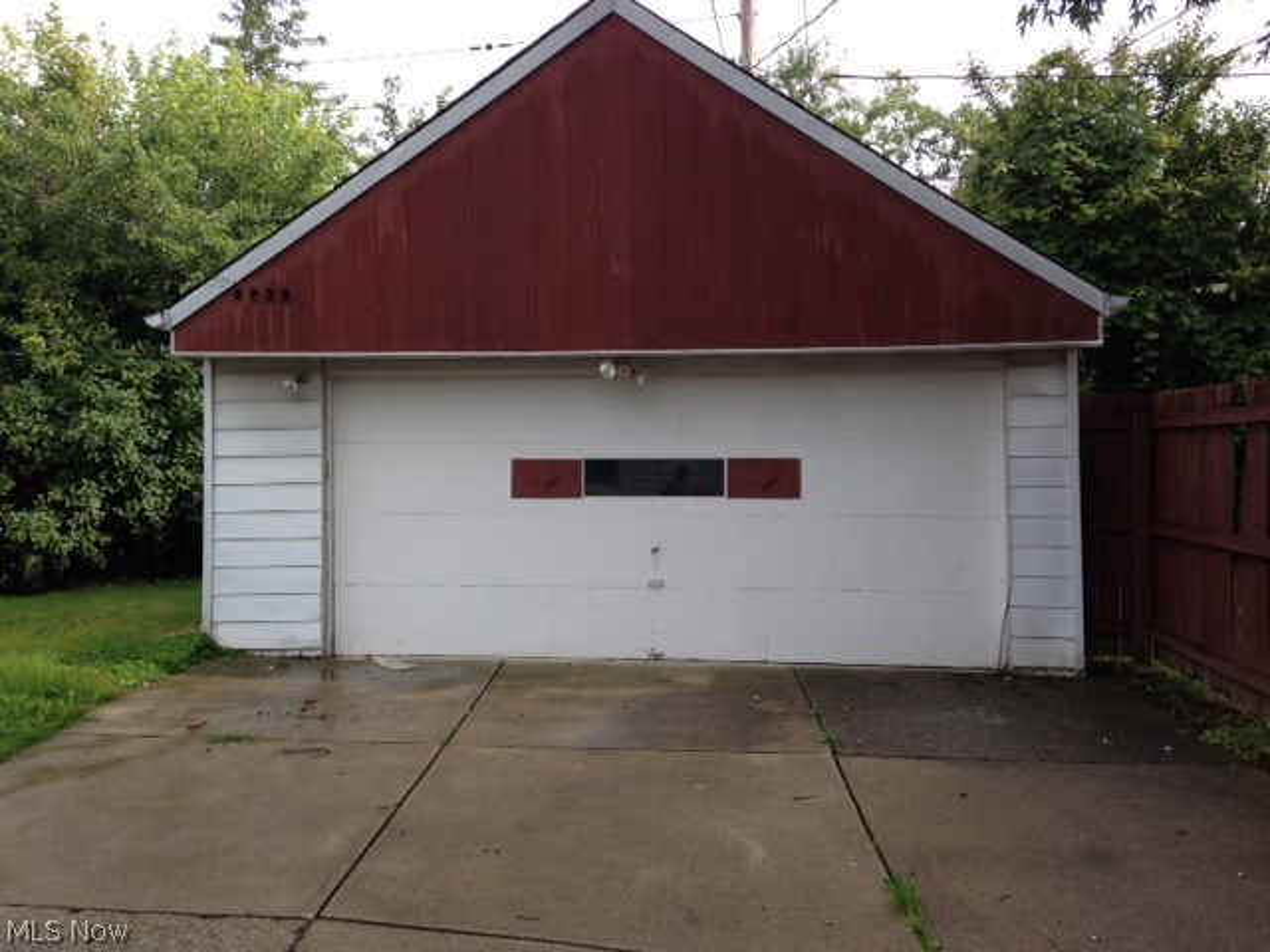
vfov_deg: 42.9
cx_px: 635
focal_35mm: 33
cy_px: 476
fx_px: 1211
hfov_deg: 55.4
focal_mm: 4.12
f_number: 2.4
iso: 50
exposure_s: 1/420
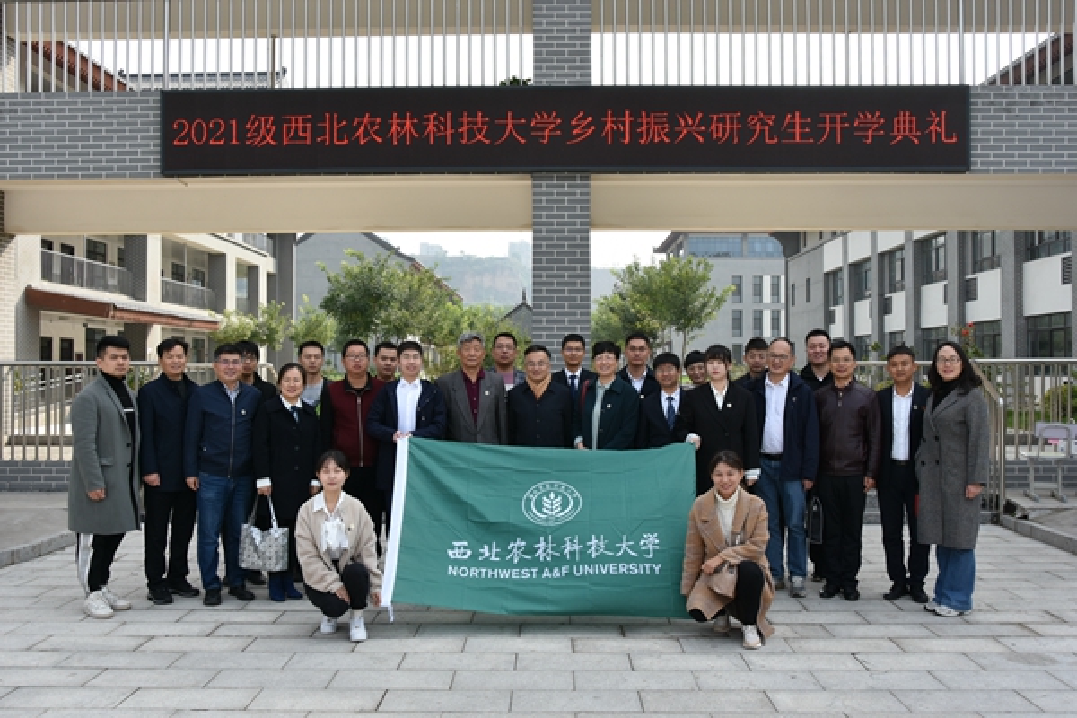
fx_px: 987
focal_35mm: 33
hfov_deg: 57.2
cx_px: 538
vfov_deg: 40.0
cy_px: 359
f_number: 8
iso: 360
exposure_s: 1/500
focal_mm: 22
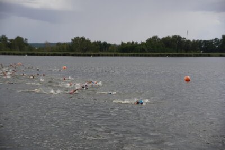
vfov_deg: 18.2
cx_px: 112
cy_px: 75
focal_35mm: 75
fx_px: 469
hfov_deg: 27.0
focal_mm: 50
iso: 160
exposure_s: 1/160
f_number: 4.5
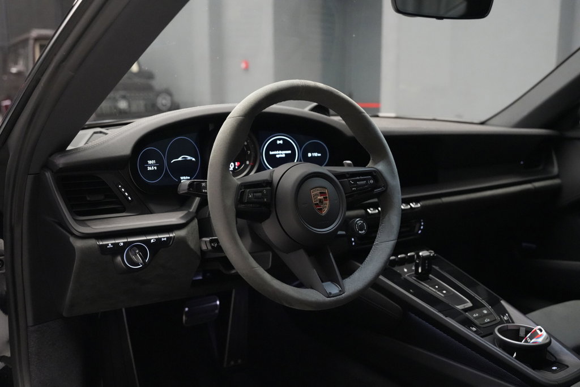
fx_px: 564
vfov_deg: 37.9
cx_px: 290
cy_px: 194
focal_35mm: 35
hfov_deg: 54.4
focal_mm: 35
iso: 10000
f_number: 4
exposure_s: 1/60
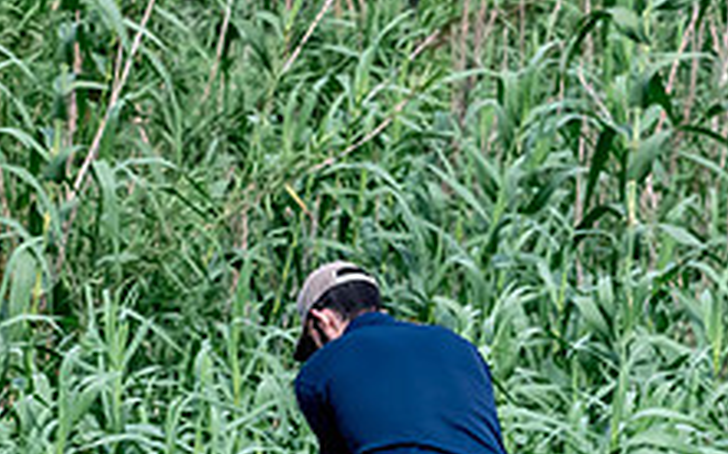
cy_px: 410
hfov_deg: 2.3
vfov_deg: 1.4
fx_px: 18288
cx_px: 395
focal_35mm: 922
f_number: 5.6
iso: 1100
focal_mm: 230
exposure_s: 1/2000
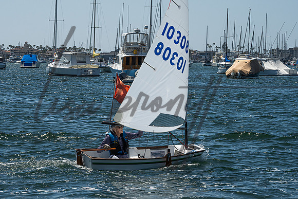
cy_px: 93
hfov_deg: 13.6
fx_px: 1246
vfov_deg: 9.1
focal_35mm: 150
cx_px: 118
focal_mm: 110
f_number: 16
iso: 250
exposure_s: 1/640
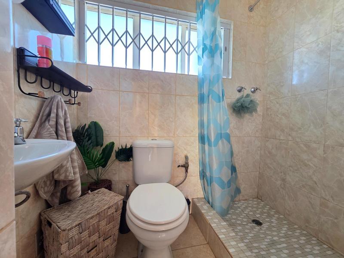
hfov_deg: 106.2
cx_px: 172
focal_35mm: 13
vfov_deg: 89.9
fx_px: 129
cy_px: 129
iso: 250
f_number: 1.9
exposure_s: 1/50
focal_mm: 2.2
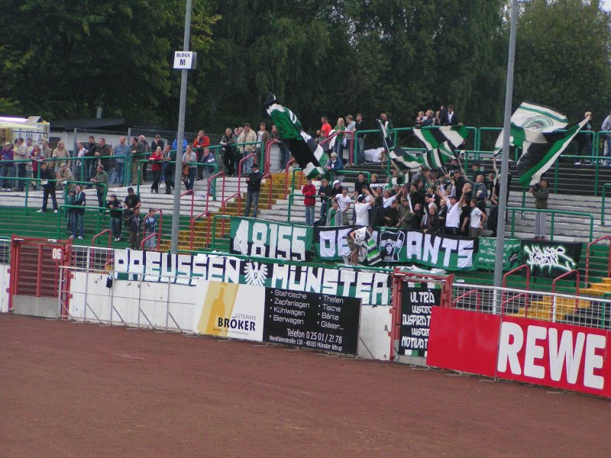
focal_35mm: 143
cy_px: 229
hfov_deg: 13.8
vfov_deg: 10.4
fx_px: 2524
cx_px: 306
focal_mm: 21.9
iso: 200
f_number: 3.5
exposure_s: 1/100
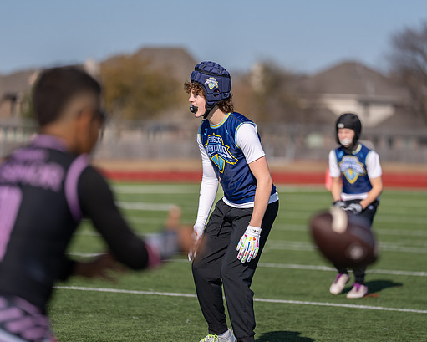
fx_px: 2756
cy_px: 171
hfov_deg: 8.9
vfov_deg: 7.1
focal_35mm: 218
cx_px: 221
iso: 160
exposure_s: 1/5000
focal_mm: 191
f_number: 2.8
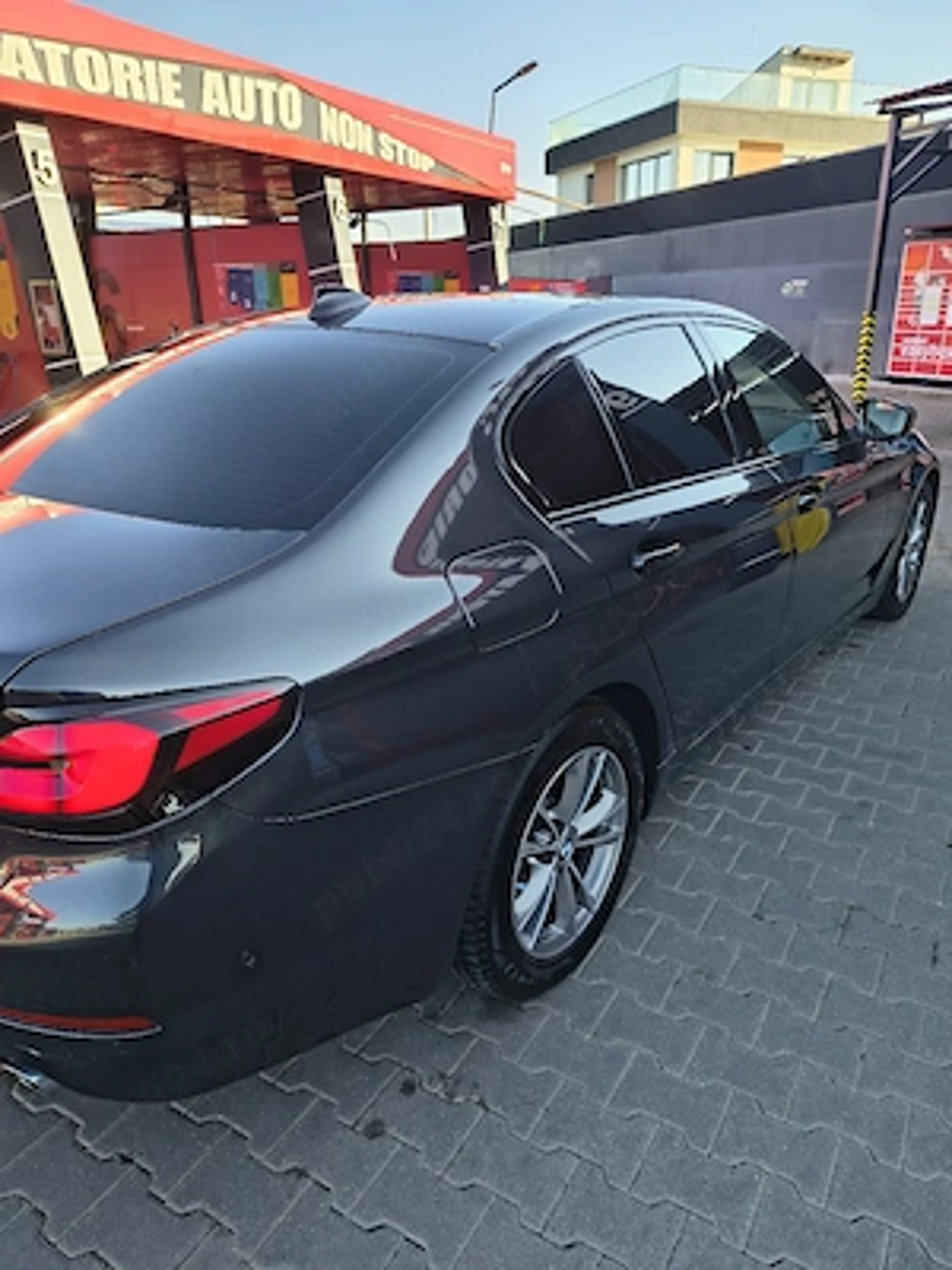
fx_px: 880
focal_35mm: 24
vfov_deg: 71.6
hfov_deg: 56.8
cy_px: 635
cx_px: 476
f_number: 1.8
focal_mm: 5.56
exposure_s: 1/370
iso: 100
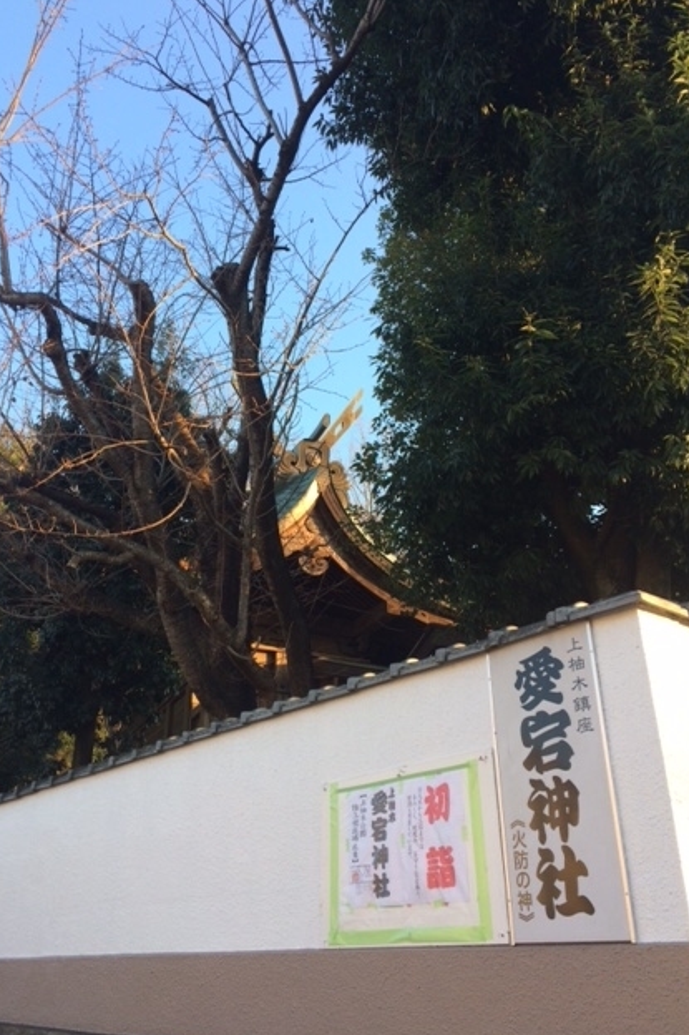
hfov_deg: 42.2
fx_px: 890
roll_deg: +0.7
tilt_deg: +22.7
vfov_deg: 60.3
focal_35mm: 31
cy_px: 515
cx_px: 305
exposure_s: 1/204
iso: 32
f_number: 2.2
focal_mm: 4.15
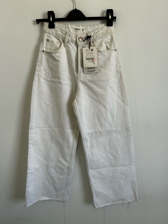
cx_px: 84
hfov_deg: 53.1
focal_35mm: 26
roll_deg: +2.0
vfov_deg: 67.3
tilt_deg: -12.5
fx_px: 168
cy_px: 112
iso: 40
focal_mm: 5.7
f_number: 1.5
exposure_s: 1/174
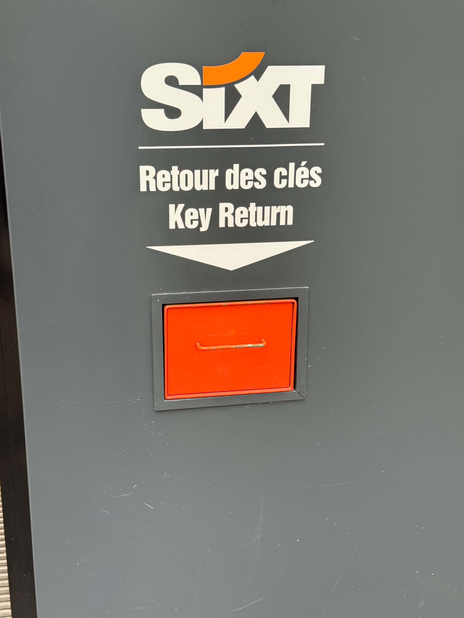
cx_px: 232
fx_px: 858
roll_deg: -1.0
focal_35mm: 48
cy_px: 309
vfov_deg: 39.7
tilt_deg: -17.5
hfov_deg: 30.3
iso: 100
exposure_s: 1/121
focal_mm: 6.76
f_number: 1.78
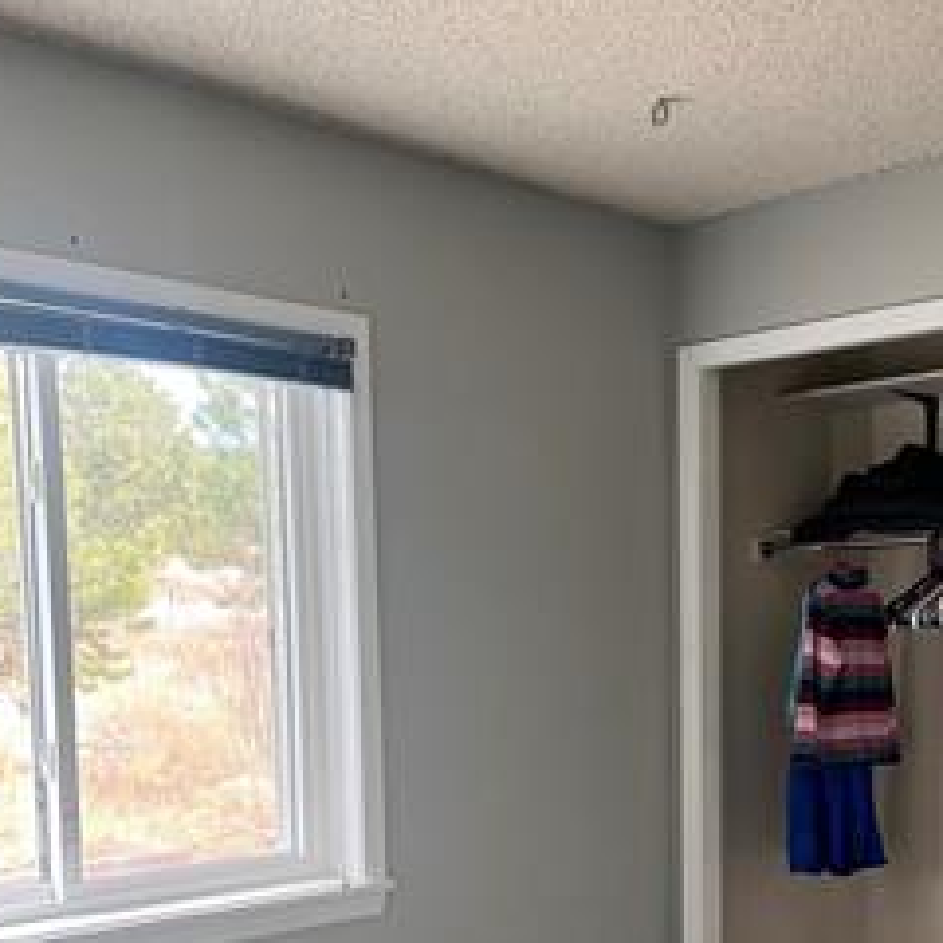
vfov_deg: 35.7
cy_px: 739
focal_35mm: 46
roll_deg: +1.7
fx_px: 1418
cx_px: 646
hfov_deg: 36.3
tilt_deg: -4.8
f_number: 1.5
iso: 320
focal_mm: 5.7
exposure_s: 1/60
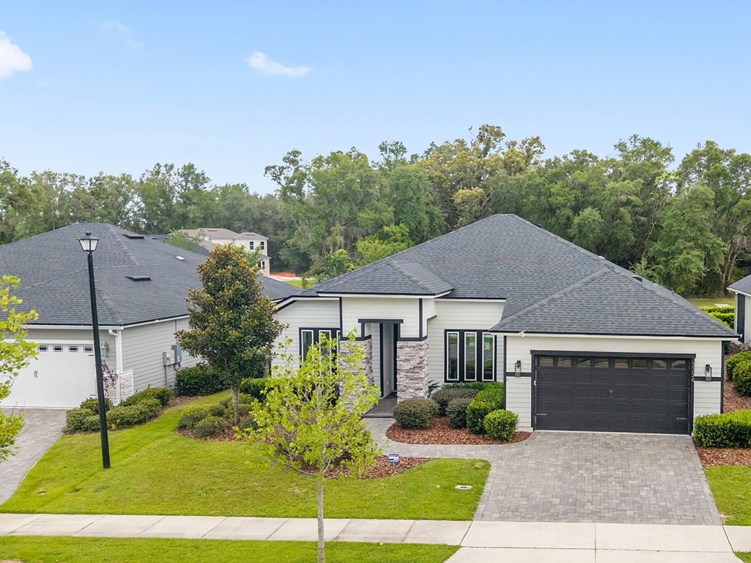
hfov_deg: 48.7
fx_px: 803
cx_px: 540
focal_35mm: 37
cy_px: 310
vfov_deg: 38.6
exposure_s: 1/640
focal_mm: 8.67
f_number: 1.8
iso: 100
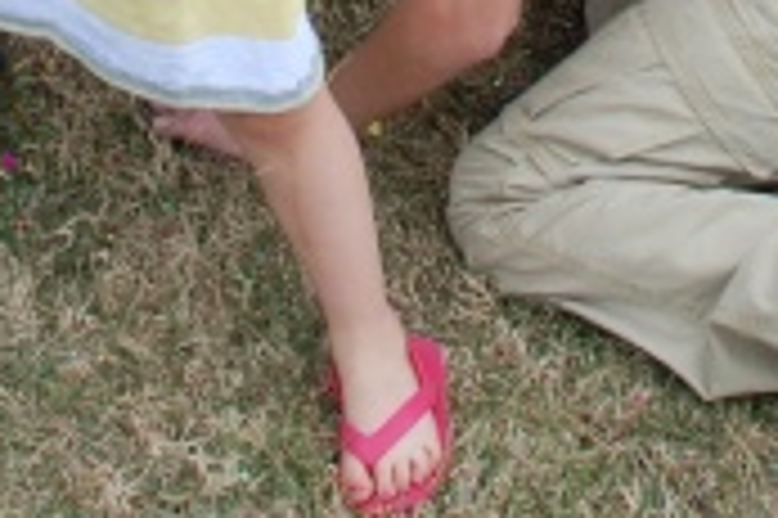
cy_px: -565
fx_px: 3001
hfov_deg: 14.8
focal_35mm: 139
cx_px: 472
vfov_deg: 9.2
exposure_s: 1/160
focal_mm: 20
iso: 100
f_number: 6.3
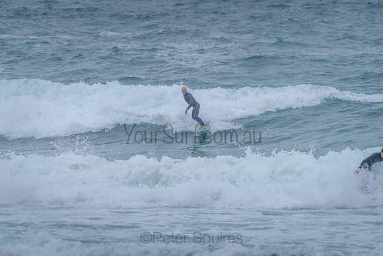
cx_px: 192
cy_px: 99
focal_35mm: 613
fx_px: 6520
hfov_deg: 3.4
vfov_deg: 2.2
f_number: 5.6
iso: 400
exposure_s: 1/1250
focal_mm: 500
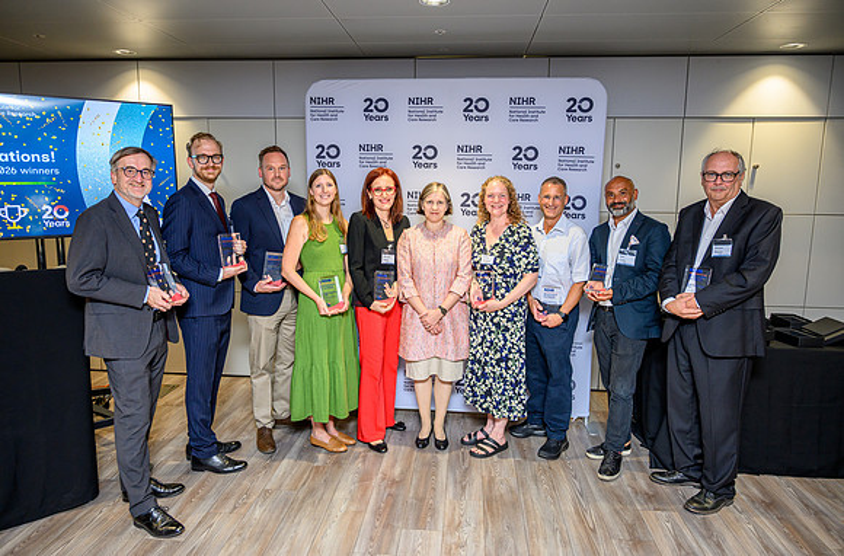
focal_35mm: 25
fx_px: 574
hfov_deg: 72.6
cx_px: 422
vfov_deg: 51.6
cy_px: 274
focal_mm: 24
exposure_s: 1/200
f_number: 4
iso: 1000
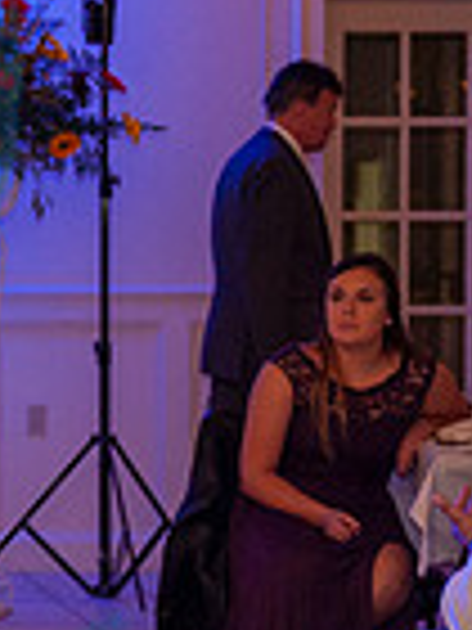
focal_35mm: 199
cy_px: 230
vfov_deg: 9.9
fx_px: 3618
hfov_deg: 7.2
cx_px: -481
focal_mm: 50
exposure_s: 1/160
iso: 1000
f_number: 2.8
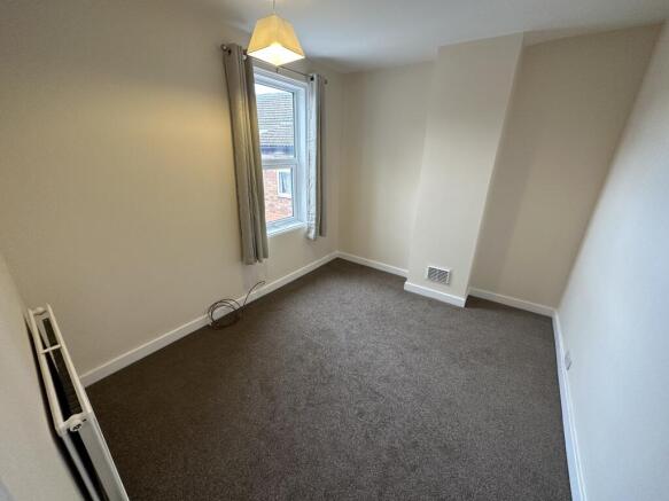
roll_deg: -1.5
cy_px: 250
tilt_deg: -22.2
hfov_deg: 102.1
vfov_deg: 85.7
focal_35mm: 14
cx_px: 334
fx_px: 271
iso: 250
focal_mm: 2.22
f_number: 2.2
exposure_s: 1/100
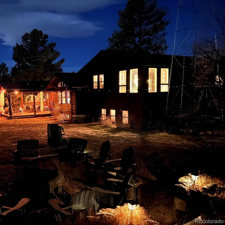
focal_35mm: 31
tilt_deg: -6.1
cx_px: 74
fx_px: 228
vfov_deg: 52.5
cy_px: 111
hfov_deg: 51.5
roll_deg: +1.9
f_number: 1.5
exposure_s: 1/5
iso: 5000
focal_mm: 5.7
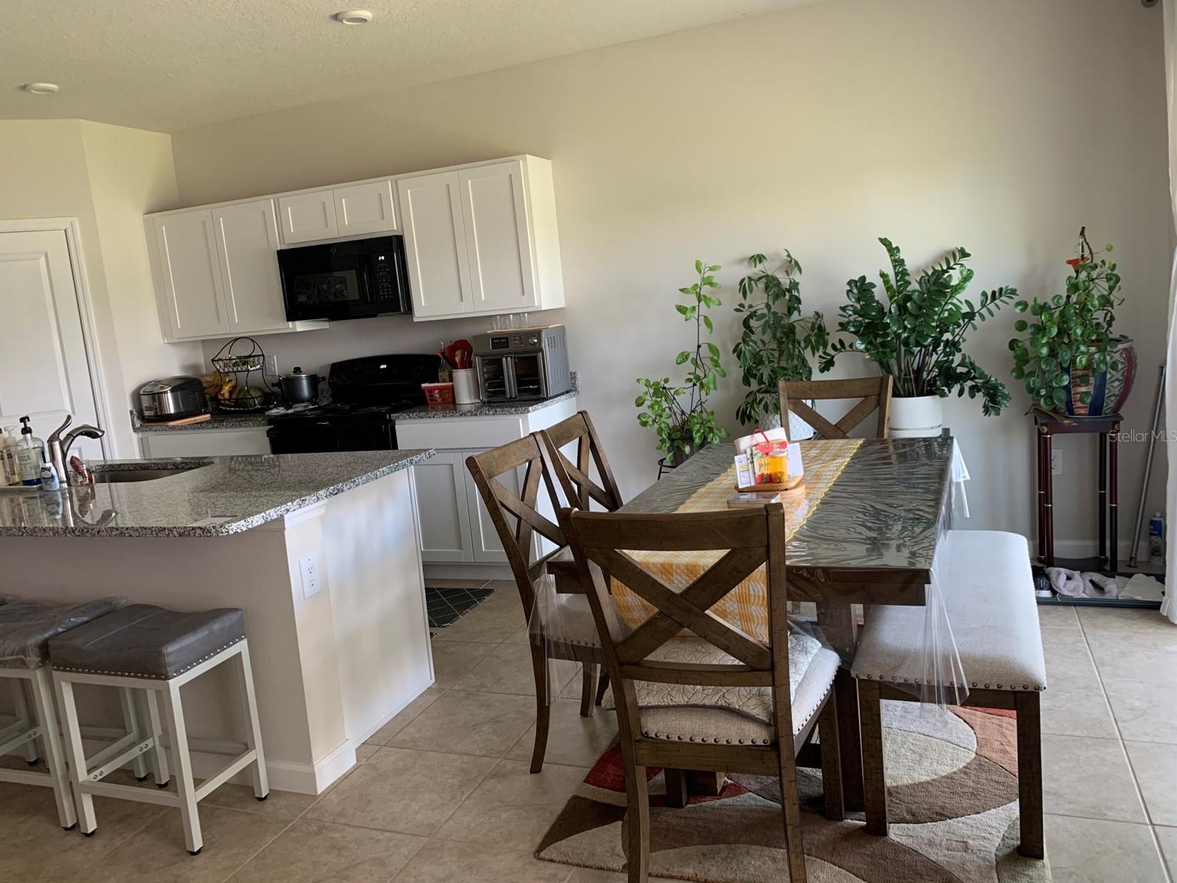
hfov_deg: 65.3
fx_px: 918
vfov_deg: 51.4
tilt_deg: -6.9
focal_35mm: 27
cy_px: 435
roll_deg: +4.4
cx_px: 570
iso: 100
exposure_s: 1/60
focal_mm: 4.25
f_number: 1.8
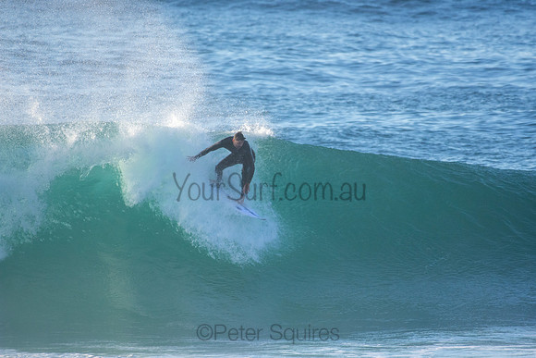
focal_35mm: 750
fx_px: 11169
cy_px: 179
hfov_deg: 2.7
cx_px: 268
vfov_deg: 1.8
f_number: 5.6
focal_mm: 500
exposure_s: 1/2000
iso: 720
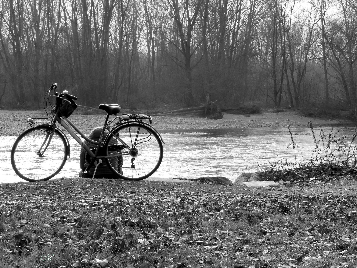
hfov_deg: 20.4
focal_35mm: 96
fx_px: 990
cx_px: 178
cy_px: 134
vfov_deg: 15.4
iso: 100
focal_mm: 17.1
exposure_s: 1/200
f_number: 7.1
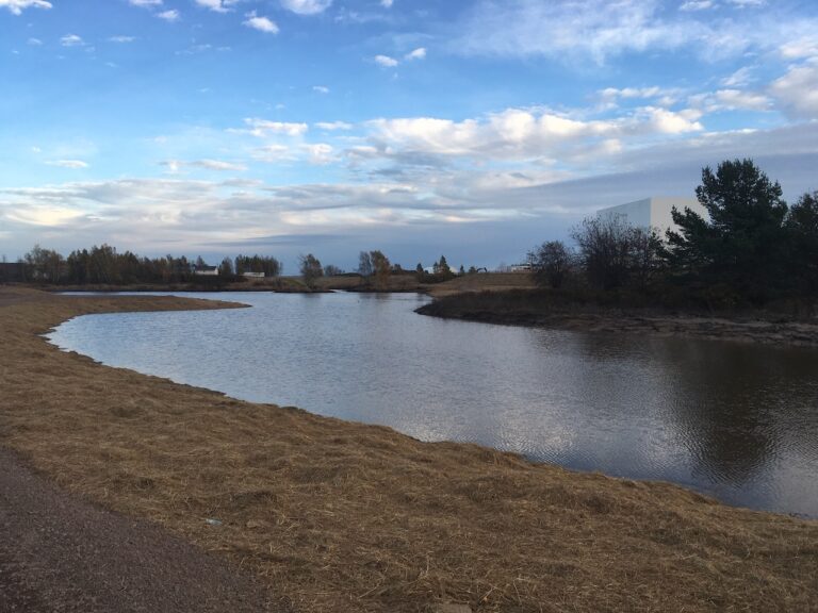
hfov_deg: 61.7
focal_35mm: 29
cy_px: 306
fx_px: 685
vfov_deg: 48.2
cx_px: 409
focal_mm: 4.15
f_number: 2.2
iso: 25
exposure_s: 1/420
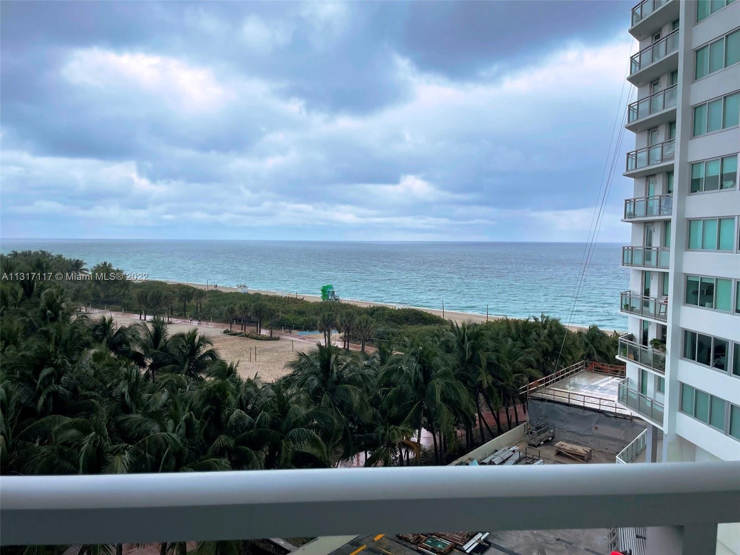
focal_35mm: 26
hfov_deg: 67.3
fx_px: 556
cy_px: 278
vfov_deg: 53.1
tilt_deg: -4.3
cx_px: 370
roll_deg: -0.6
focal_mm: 4.2
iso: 32
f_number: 1.6
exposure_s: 1/1062
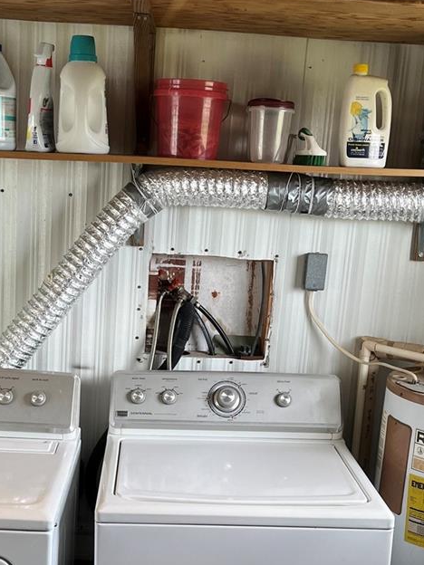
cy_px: 359
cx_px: 156
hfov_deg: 29.0
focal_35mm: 50
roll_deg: -4.6
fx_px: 817
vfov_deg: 37.9
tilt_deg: -9.7
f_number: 1.6
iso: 80
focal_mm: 5.1
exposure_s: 1/60
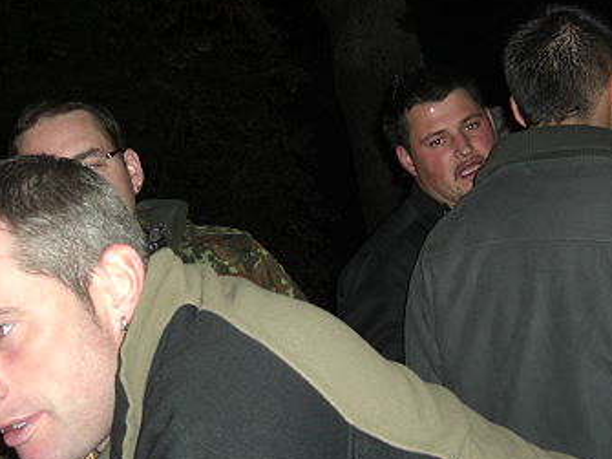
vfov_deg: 24.4
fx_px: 1060
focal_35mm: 60
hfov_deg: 32.2
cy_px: 204
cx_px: 319
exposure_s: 1/60
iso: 200
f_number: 2.8
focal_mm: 7.9
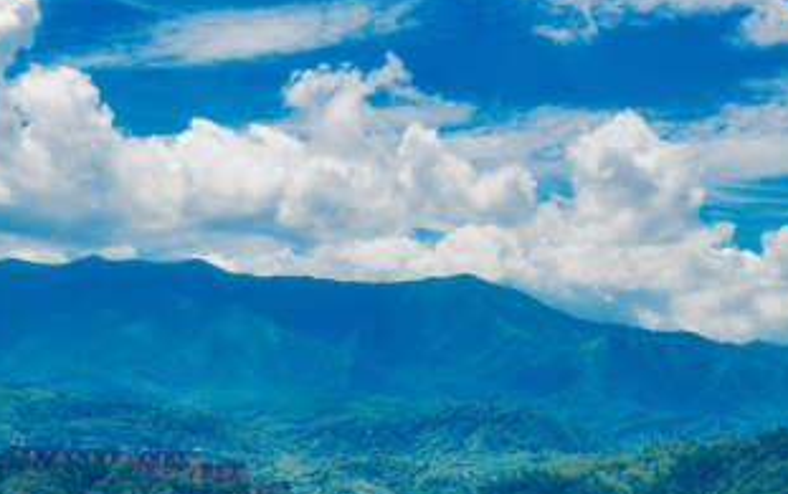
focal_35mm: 88
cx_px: 416
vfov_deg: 14.5
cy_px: 573
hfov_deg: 23.5
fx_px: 1892
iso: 100
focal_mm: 35
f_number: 9
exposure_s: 1/125
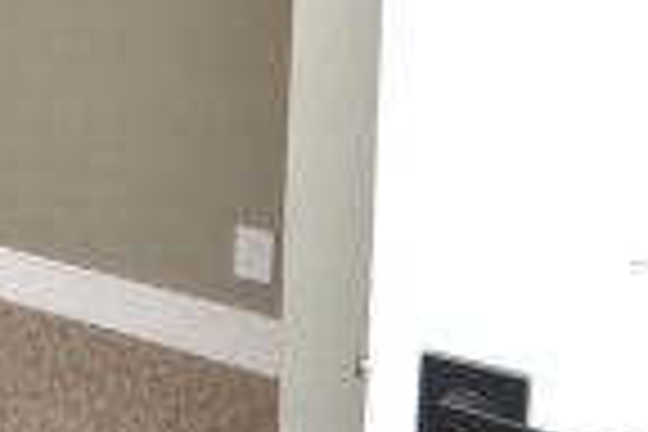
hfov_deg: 17.3
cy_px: -216
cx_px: -706
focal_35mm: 78
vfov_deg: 16.0
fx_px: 1404
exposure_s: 1/60
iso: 500
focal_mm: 10
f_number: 3.5
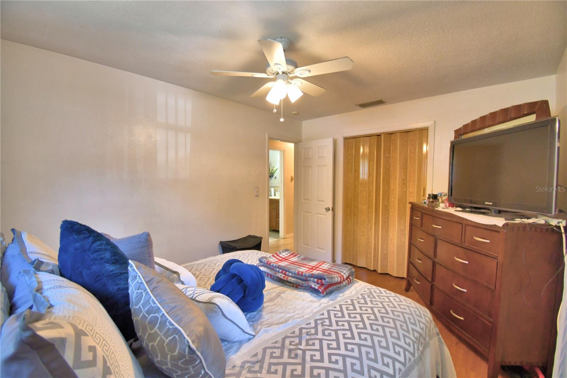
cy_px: 189
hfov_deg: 100.4
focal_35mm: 15
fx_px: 236
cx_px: 284
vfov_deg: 77.3
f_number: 4.5
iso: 400
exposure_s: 1/40
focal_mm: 10
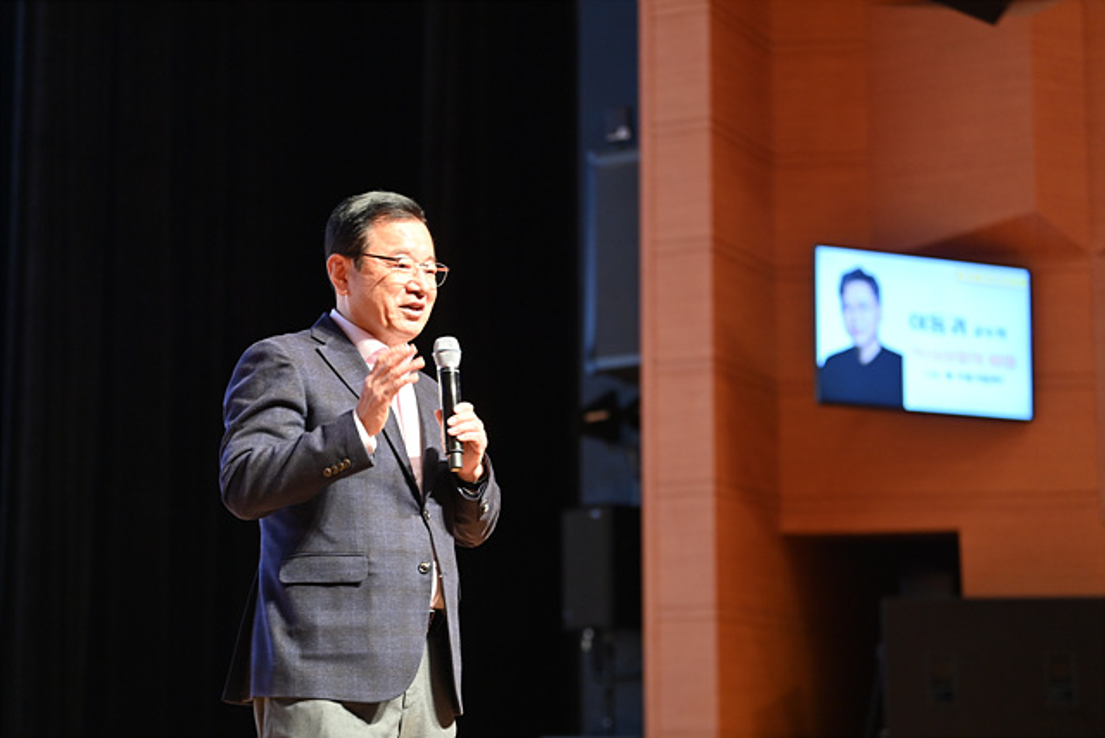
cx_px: 552
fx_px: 2609
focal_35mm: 85
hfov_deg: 23.9
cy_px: 369
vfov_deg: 16.1
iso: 1600
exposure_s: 1/60
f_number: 2.8
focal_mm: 85
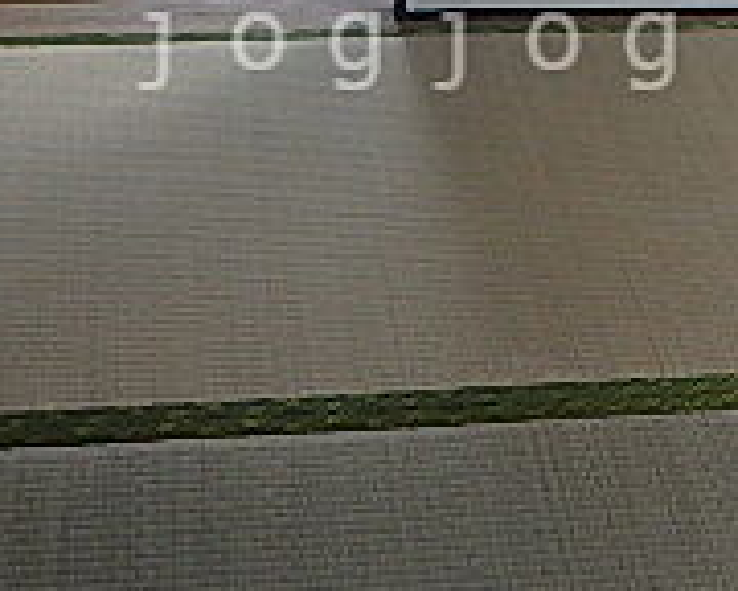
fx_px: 1594
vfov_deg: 20.5
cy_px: 41
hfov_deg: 26.0
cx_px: 418
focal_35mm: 73
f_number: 3.5
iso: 200
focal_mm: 3.7
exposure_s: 1/40
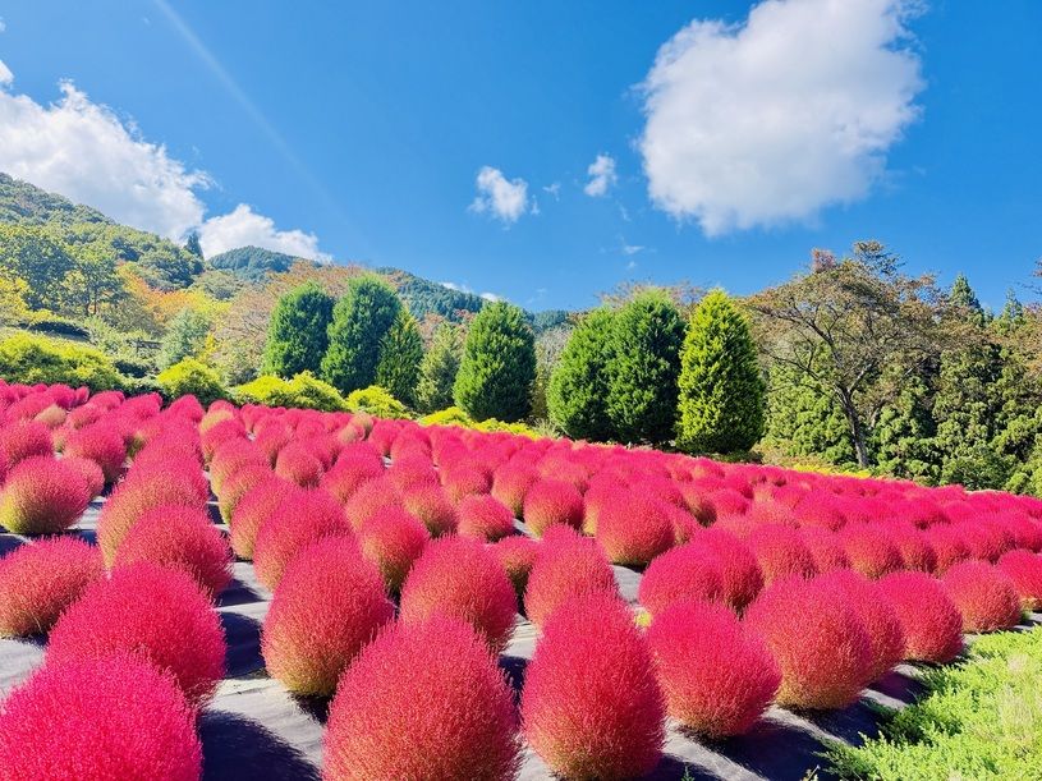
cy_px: 390
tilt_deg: +11.2
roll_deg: -1.6
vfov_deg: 56.8
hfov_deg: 71.6
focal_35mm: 24
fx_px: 722
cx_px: 521
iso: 100
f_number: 1.78
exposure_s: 1/1174
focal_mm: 6.76
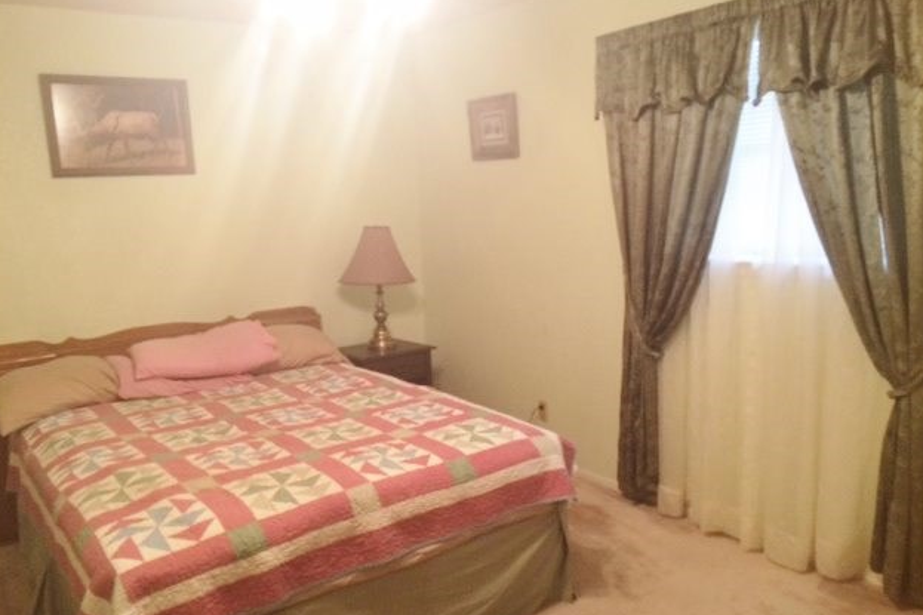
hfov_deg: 60.3
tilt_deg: -11.6
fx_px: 795
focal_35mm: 31
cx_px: 462
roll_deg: +4.9
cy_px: 323
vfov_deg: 42.3
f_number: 2.2
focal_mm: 4.15
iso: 125
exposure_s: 1/30
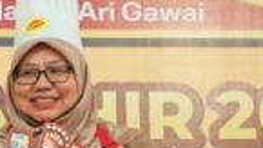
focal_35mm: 189
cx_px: -16
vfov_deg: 6.4
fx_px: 1320
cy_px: 204
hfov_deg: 11.2
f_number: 2
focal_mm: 6.83
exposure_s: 1/60.2
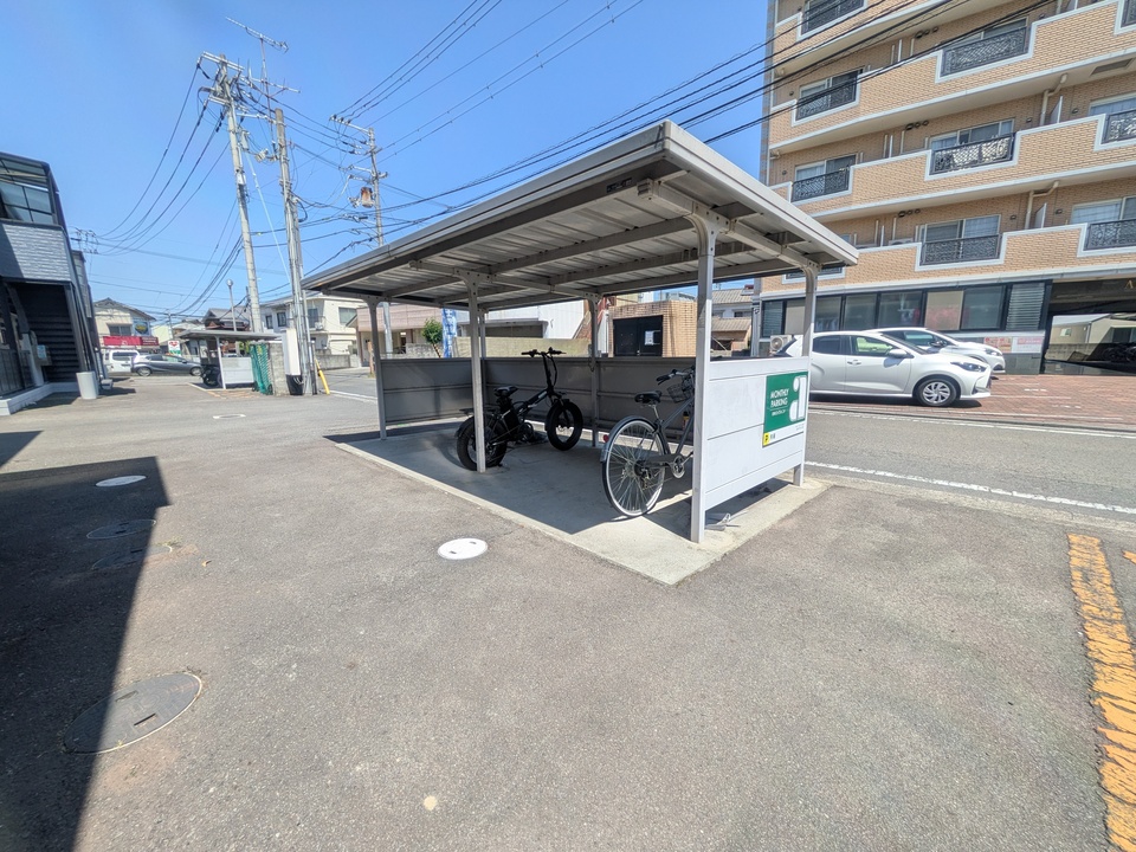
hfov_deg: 102.1
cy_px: 426
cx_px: 568
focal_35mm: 14
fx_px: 459
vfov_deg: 85.7
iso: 50
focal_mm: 1.83
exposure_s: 1/1145
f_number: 2.2
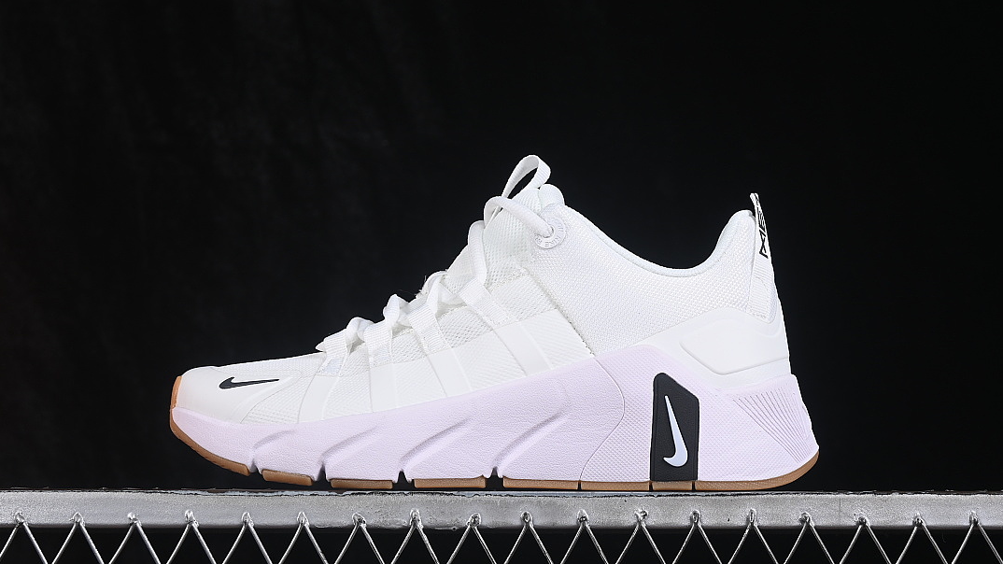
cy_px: 282
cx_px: 503
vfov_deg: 15.3
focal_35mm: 79
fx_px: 2101
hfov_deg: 26.9
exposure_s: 1/80
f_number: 8
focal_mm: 50
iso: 160
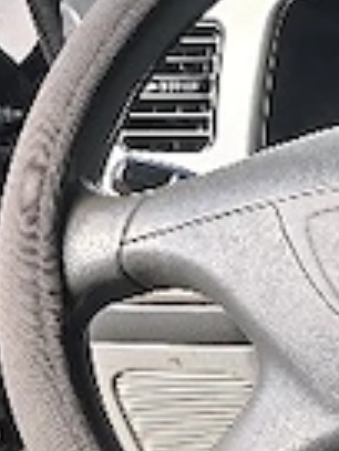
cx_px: 967
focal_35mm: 135
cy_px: 182
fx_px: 1763
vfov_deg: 14.6
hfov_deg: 9.1
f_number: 1.7
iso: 16
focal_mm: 6.3
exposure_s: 1/182
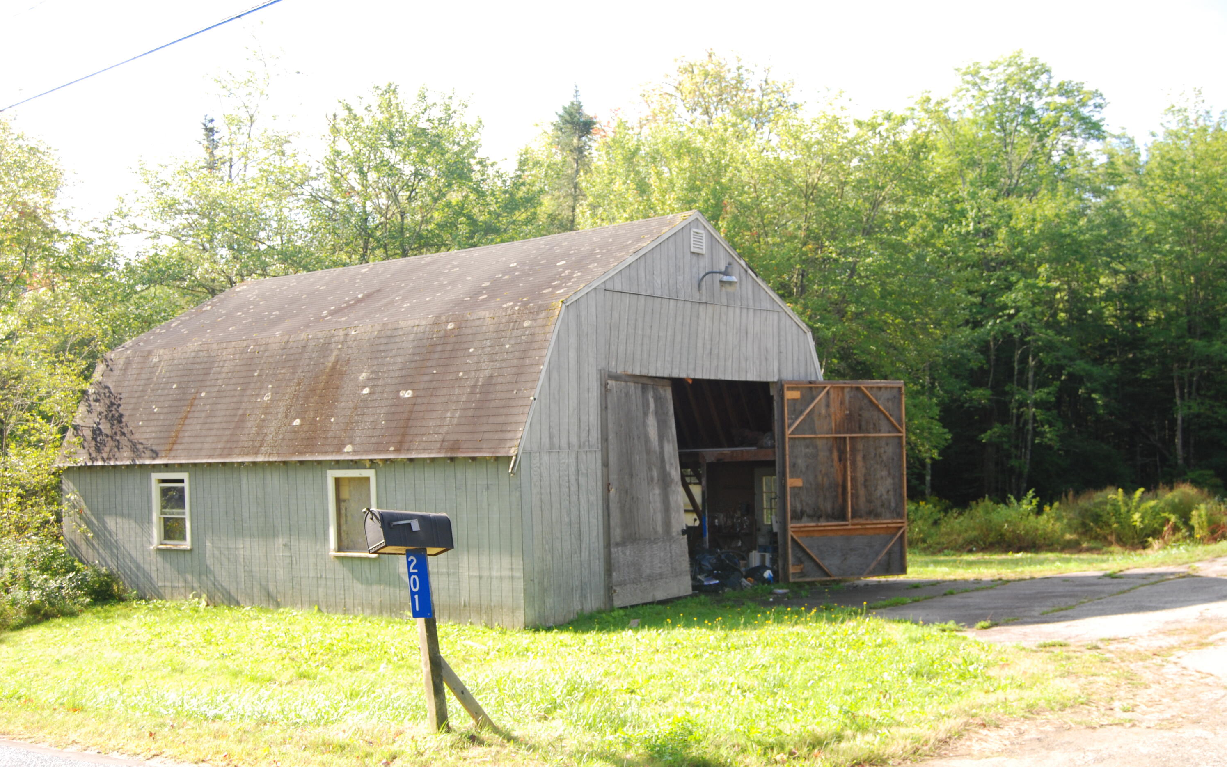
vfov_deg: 29.9
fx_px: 1438
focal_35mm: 43
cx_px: 612
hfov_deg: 46.2
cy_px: 398
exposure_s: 1/200
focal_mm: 28
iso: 200
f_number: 5
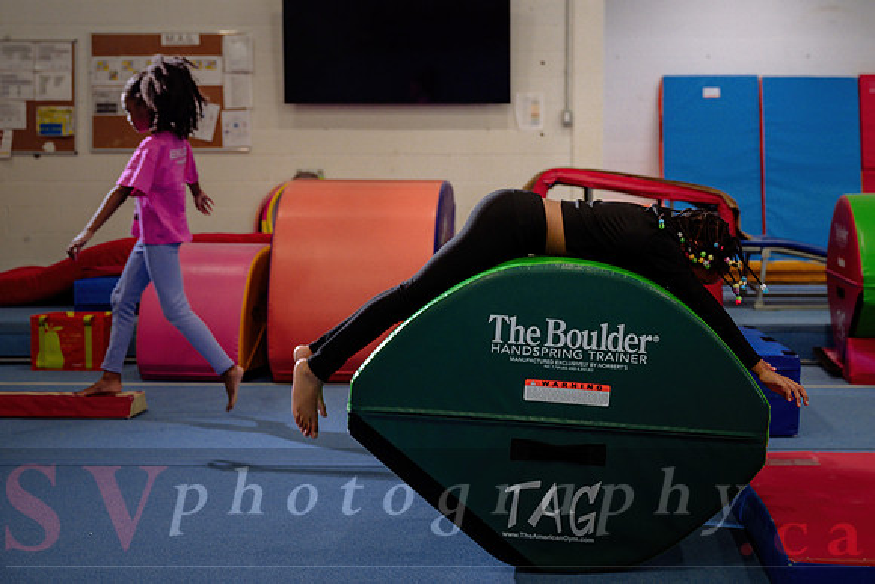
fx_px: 1395
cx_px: 577
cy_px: 232
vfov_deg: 23.6
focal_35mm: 57
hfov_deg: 34.5
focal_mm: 43
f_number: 3.5
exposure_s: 1/320
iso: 800
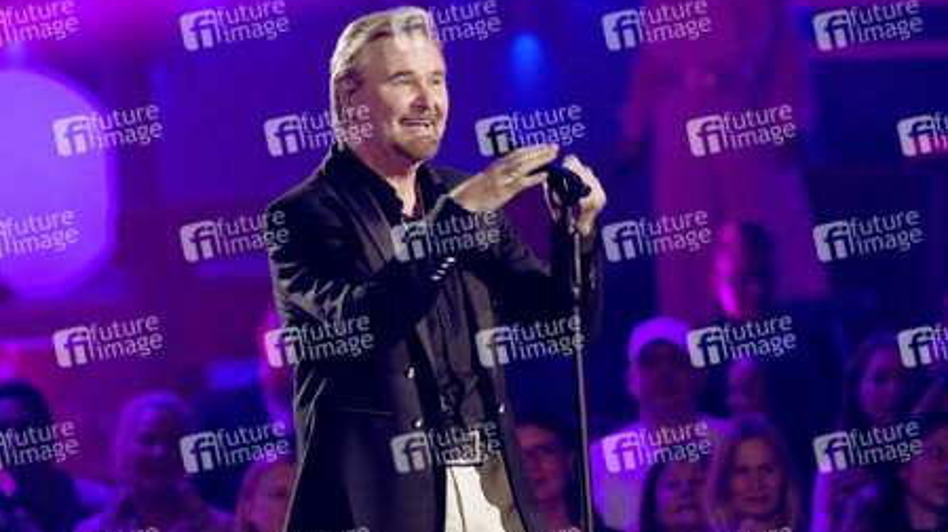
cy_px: 289
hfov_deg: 4.9
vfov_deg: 2.7
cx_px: 474
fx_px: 11105
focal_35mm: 442
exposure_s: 1/80
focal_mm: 420
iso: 3200
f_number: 6.3
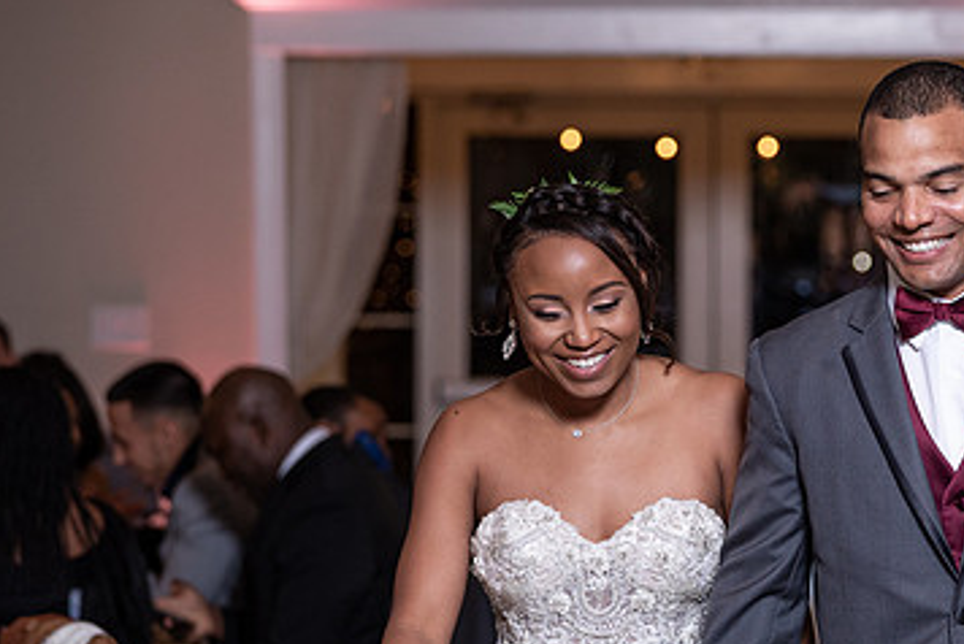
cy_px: 391
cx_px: 832
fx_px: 5789
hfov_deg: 9.5
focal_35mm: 216
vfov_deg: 6.4
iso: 800
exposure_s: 1/200
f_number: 4
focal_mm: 113
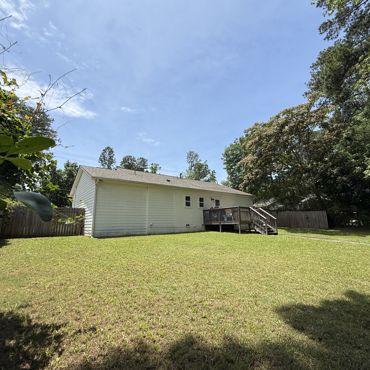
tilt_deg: +12.5
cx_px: 184
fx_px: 206
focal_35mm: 17
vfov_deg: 84.0
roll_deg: +1.6
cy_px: 180
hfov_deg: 84.0
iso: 50
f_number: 2.2
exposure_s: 1/1901
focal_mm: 2.22
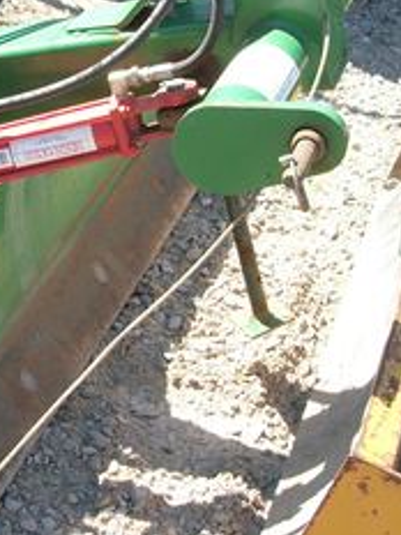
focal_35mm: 82
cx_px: 39
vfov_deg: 23.8
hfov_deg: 17.7
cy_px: 202
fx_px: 1267
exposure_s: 1/400
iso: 80
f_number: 3.1
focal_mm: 6.3
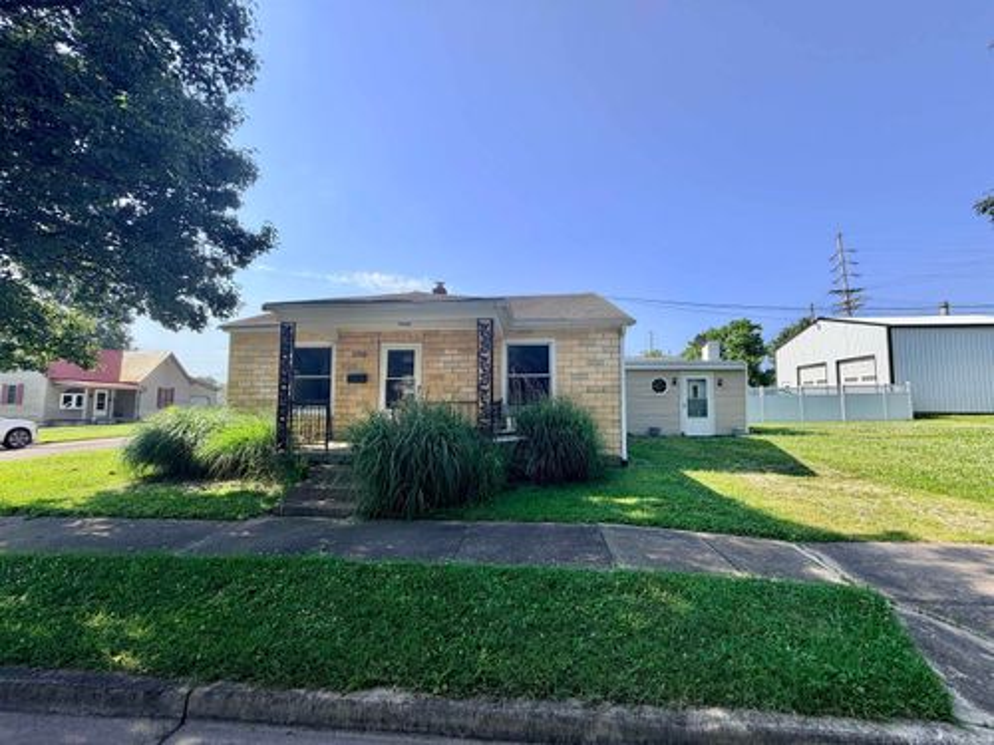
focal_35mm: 14
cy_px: 372
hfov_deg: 102.1
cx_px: 497
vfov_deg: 85.7
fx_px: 402
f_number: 2.2
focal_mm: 2.22
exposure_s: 1/770
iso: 25
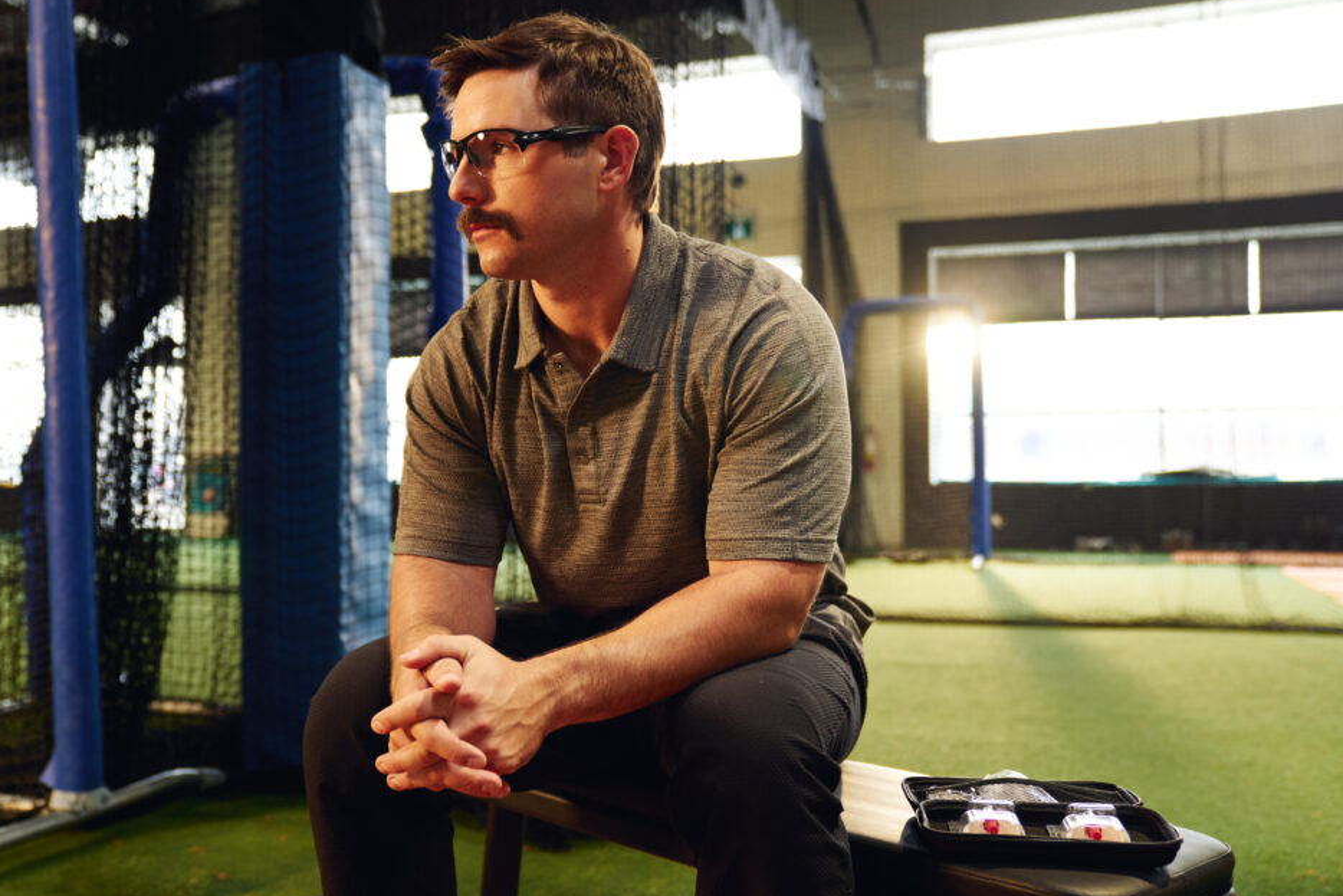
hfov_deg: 55.7
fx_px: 1268
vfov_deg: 38.9
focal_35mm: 34
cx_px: 610
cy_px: 460
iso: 500
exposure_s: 1/60
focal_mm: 31
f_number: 2.8
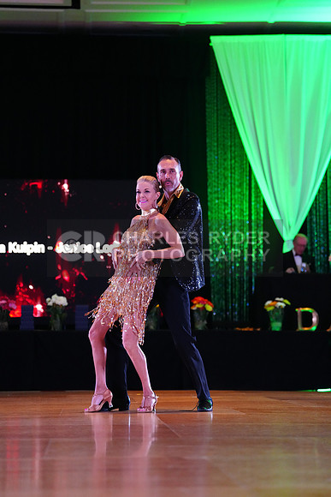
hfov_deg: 14.9
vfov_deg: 22.1
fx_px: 1268
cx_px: 166
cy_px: 248
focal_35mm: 92
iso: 6400
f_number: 2.8
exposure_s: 1/400
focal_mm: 92
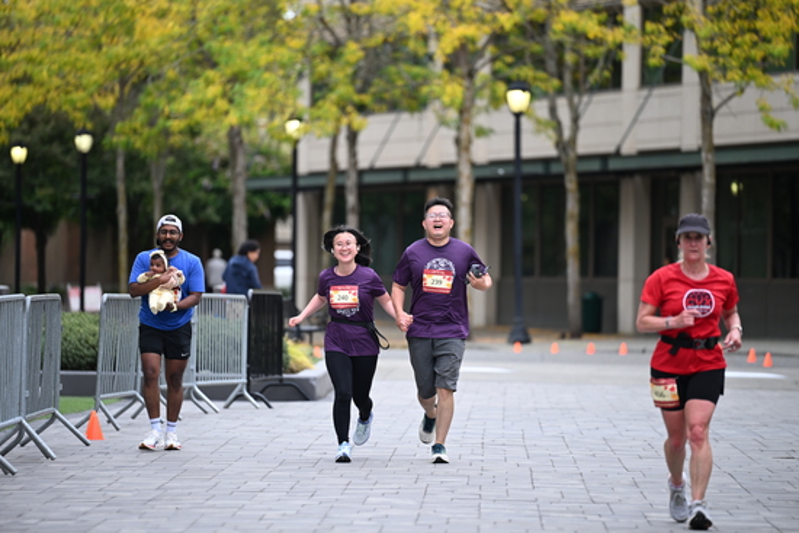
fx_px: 4440
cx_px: 400
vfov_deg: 6.9
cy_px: 266
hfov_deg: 10.3
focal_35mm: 200
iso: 640
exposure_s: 1/1600
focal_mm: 200
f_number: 2.8
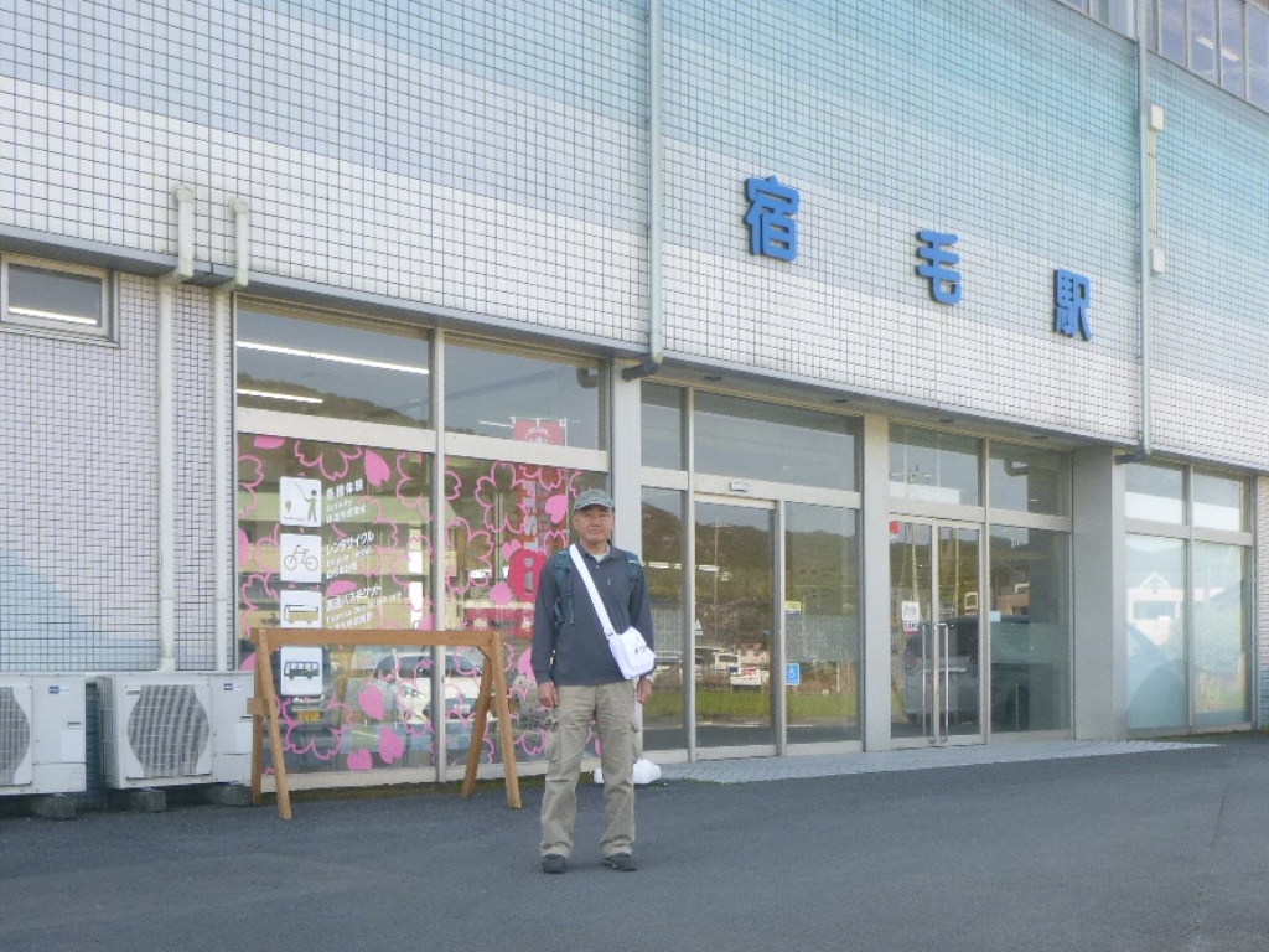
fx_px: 1063
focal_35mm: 29
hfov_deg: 61.7
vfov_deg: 48.2
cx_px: 634
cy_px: 476
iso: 100
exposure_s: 1/100
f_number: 4.1
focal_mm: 5.2
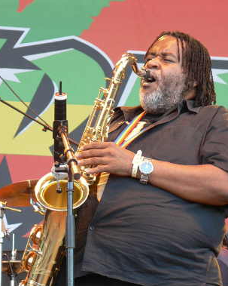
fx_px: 1865
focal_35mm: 221
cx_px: 135
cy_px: 226
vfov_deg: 8.7
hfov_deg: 7.0
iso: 64
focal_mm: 24.6
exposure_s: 1/30
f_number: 3.2
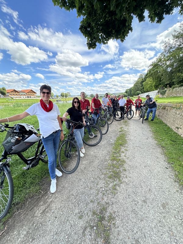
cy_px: 122
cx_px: 92
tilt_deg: -13.1
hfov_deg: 85.7
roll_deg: +0.3
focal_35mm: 14
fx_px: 99
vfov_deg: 102.1
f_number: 2.2
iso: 40
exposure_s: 1/558
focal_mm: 2.22
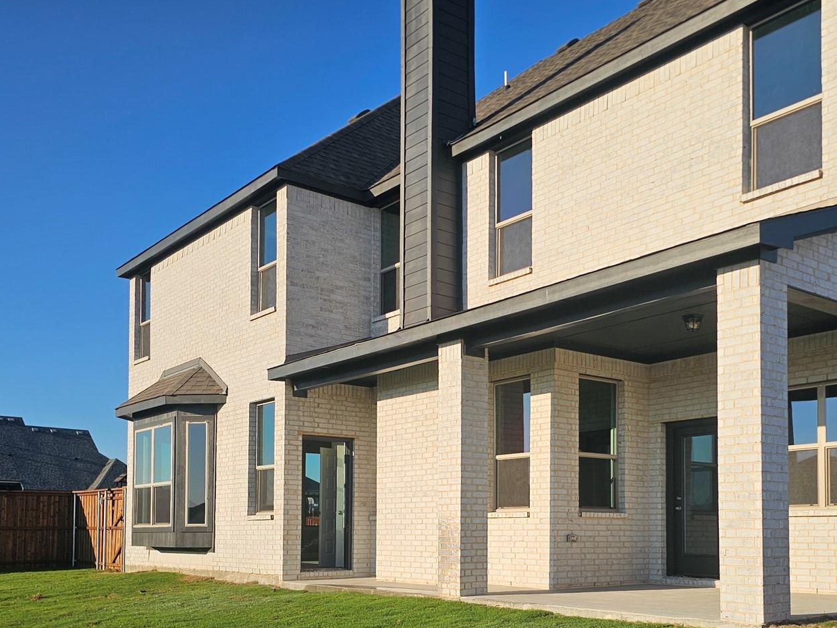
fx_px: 919
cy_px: 496
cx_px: 485
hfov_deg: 48.8
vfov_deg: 36.5
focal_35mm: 38
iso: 10
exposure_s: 1/1102
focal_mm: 6.3
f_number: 1.7
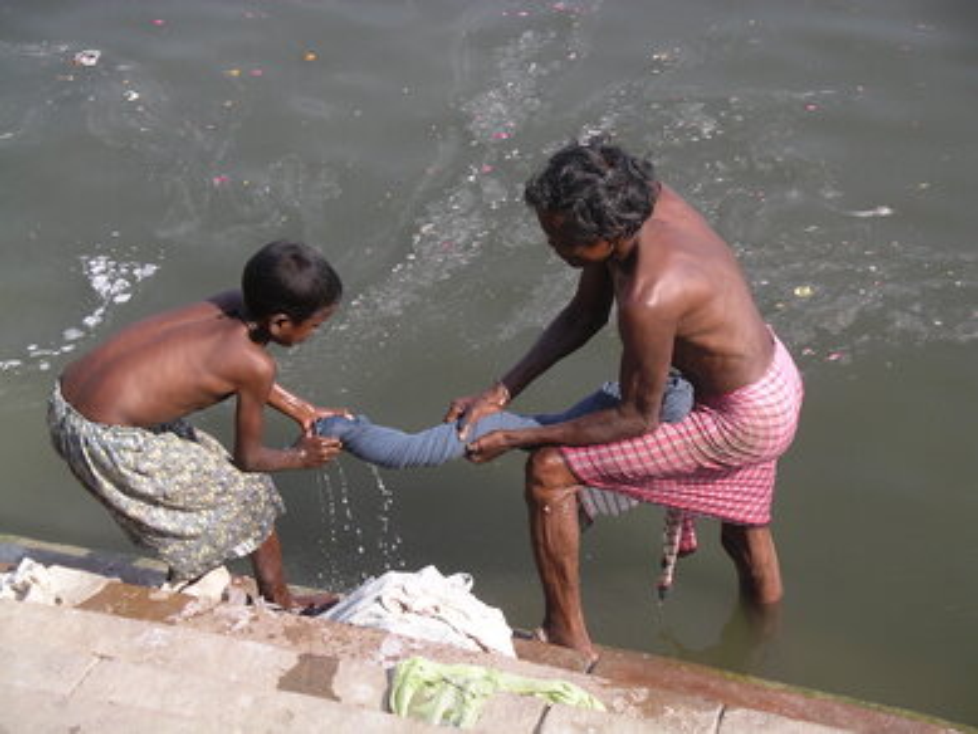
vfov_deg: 17.6
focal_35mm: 84
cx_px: 489
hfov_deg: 23.3
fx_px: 2374
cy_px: 367
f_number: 4.8
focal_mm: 17.4
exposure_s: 1/339
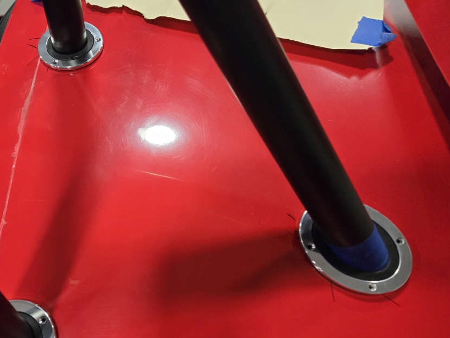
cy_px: 208
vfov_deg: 46.4
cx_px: 158
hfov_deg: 58.9
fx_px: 390
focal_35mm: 30
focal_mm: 5.4
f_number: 1.8
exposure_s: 1/120
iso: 1000
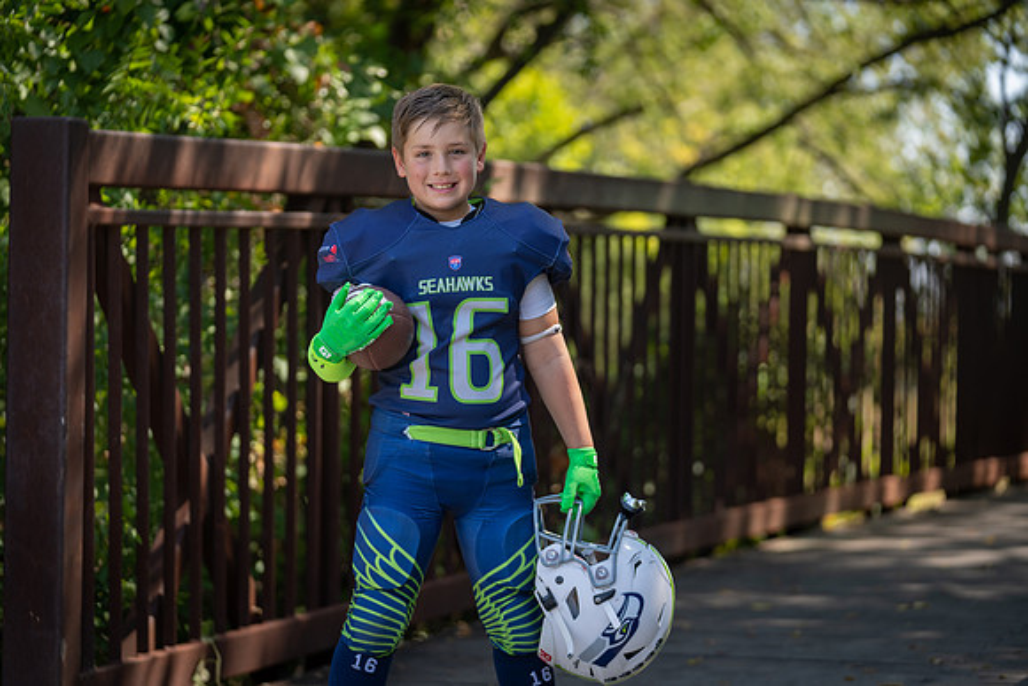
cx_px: 514
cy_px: 343
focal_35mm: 112
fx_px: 3187
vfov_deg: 12.3
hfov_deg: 18.3
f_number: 2.8
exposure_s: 1/320
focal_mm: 109
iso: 100
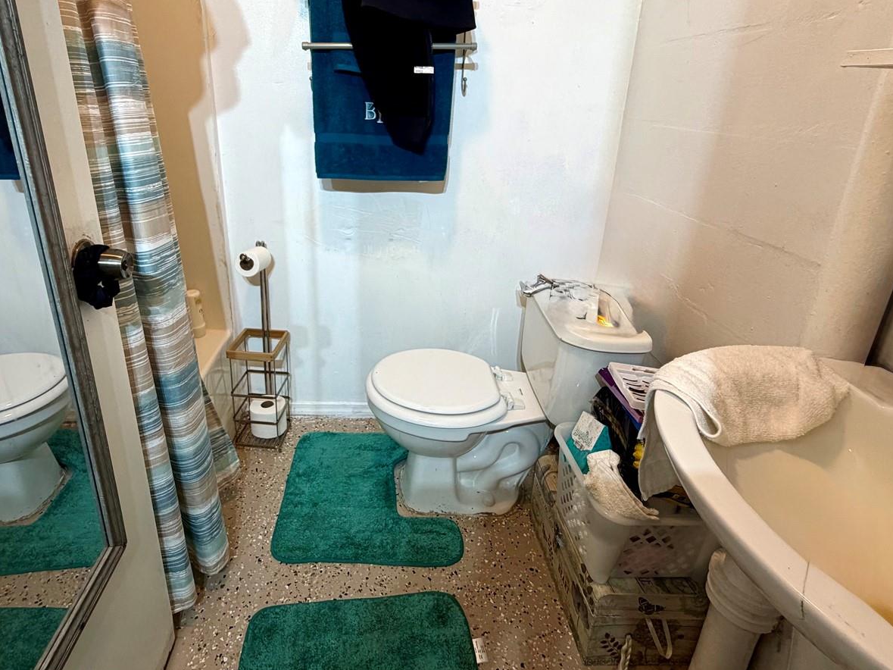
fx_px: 490
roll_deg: +0.5
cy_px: 259
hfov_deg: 84.2
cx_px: 387
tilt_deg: -19.0
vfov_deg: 67.8
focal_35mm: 19
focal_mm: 2.22
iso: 160
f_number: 2.2
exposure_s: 1/120
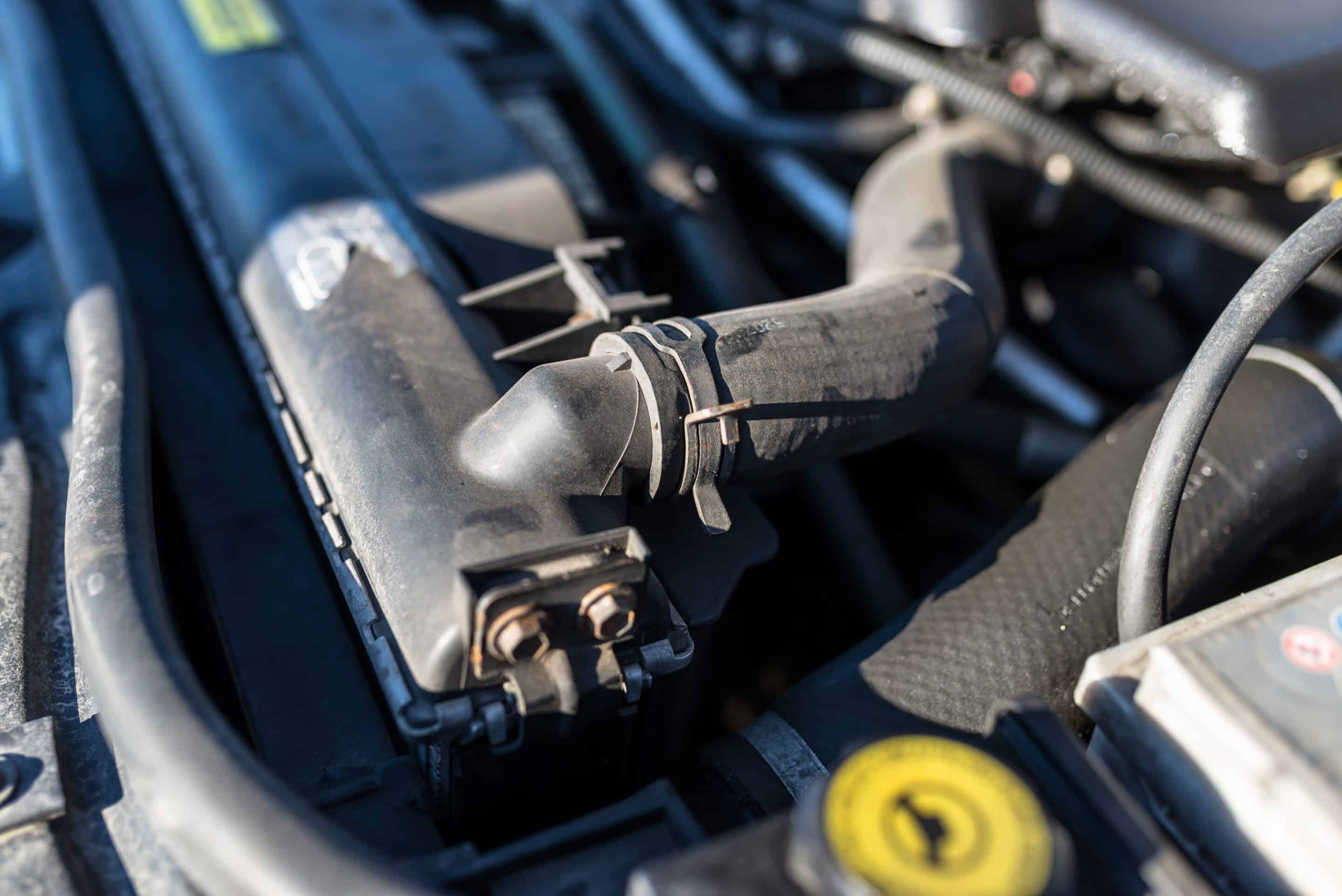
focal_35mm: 35
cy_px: 448
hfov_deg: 54.4
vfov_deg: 37.9
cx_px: 671
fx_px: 1305
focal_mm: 35
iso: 100
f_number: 2.2
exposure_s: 1/500
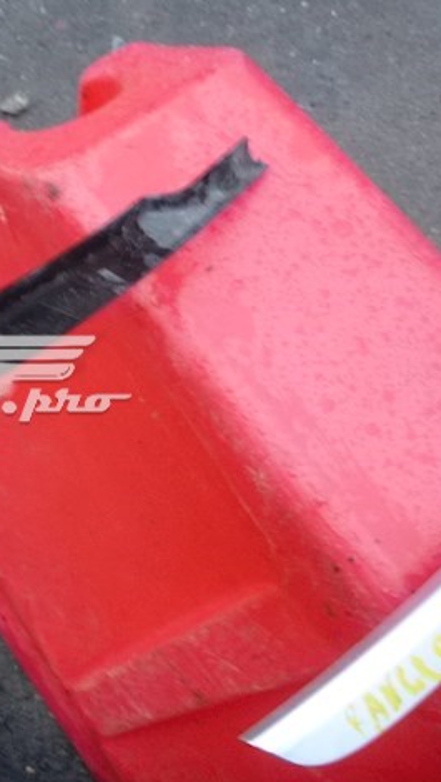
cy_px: 386
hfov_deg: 25.3
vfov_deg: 47.3
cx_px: -70
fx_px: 892
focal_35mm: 43
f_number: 4.1
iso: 400
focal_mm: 5.2
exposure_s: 1/8
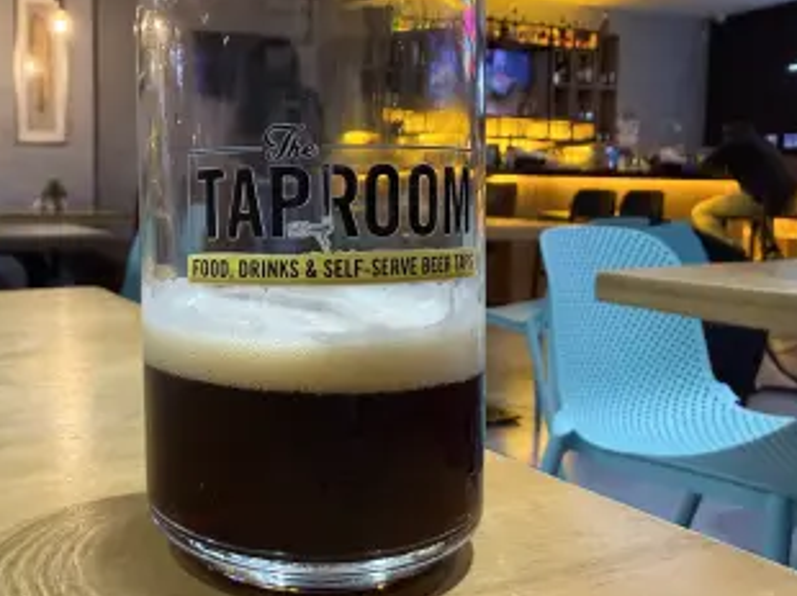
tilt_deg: -4.2
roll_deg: -0.8
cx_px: 291
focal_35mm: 31
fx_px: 713
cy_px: 252
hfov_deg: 57.5
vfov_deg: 45.2
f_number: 2.2
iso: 500
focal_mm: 2.22
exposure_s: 1/60
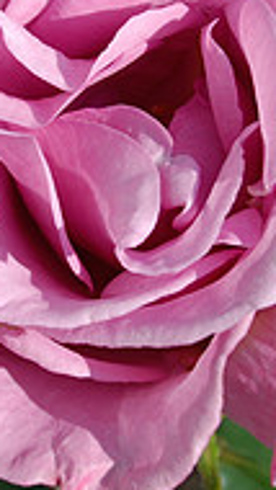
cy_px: 152
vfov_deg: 9.3
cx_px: 13
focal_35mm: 231
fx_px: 3003
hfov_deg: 5.3
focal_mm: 48
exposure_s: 1/200
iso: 100
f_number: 7.1
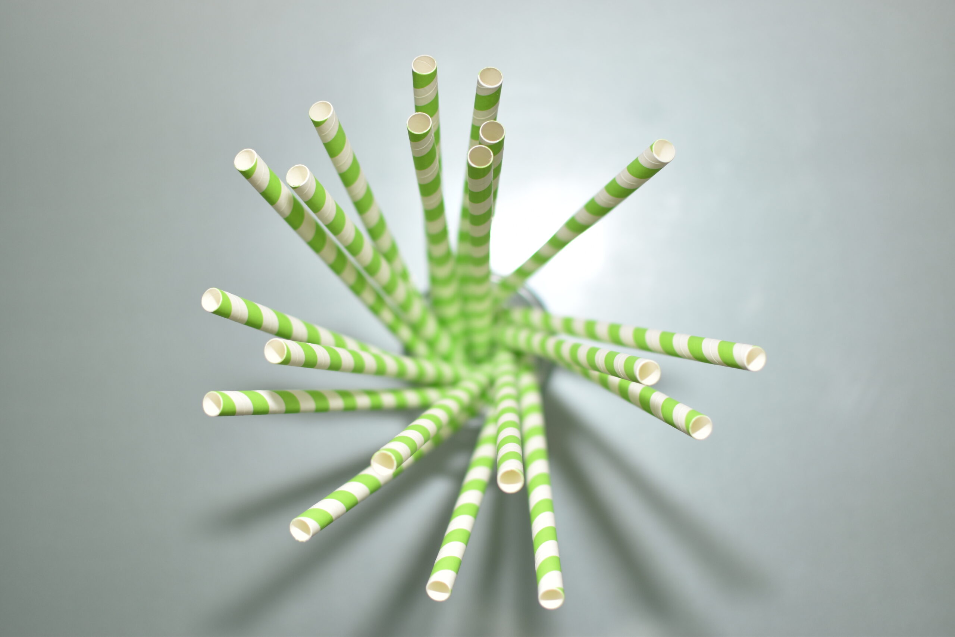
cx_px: 478
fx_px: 1393
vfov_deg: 25.8
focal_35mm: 52
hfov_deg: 37.8
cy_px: 318
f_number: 1.8
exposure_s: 1/200
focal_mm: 35
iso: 200
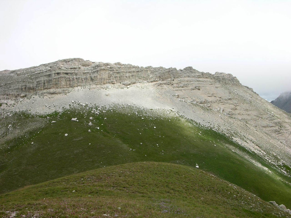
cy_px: 109
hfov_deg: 52.6
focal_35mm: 35
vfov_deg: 40.7
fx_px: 294
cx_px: 146
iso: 50
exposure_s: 1/140
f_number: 8
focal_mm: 8.9
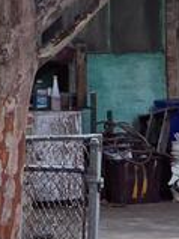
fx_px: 3238
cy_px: -236
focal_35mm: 469
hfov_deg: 3.2
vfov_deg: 4.2
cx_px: -87
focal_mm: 7
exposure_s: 1/120
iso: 125
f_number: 2.4
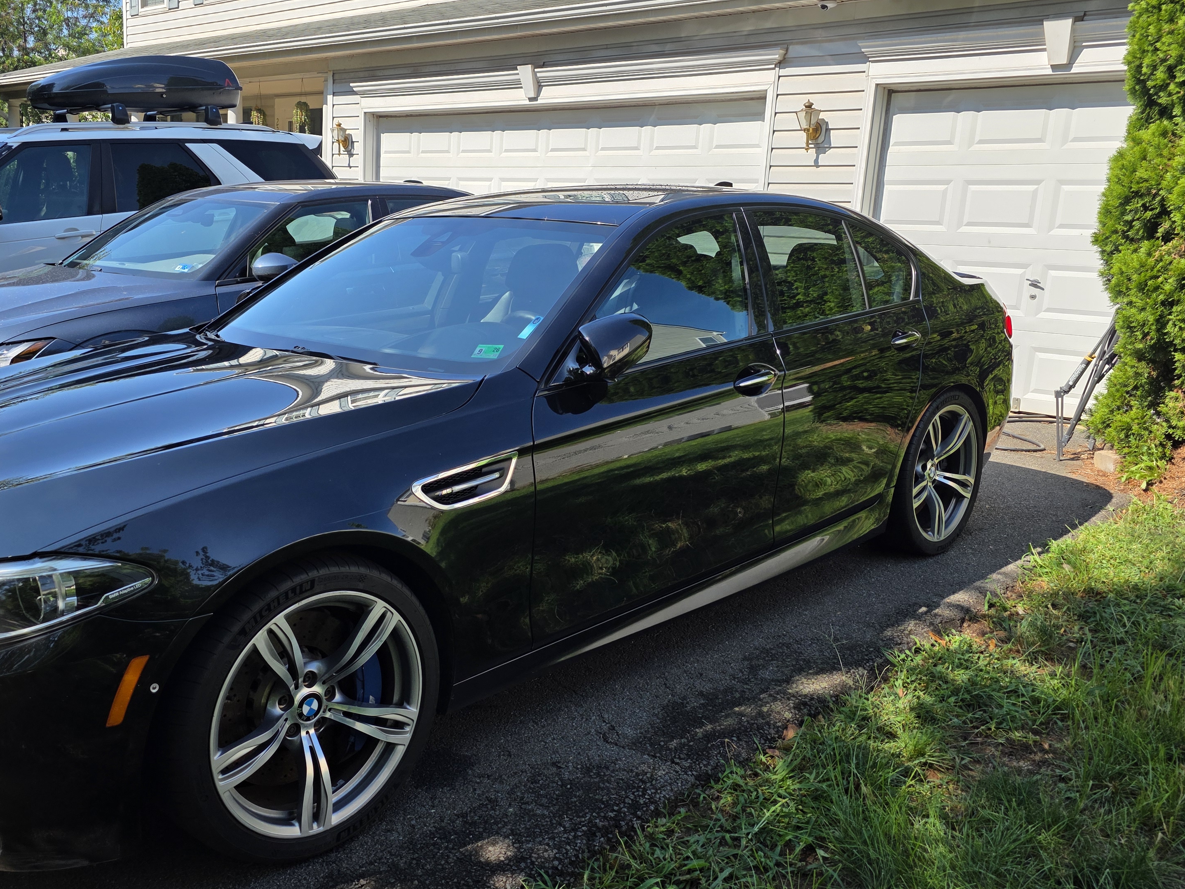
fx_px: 1095
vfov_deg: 44.1
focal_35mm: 32
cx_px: 512
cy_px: 478
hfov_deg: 56.6
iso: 80
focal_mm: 6.3
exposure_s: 1/4057
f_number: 1.7
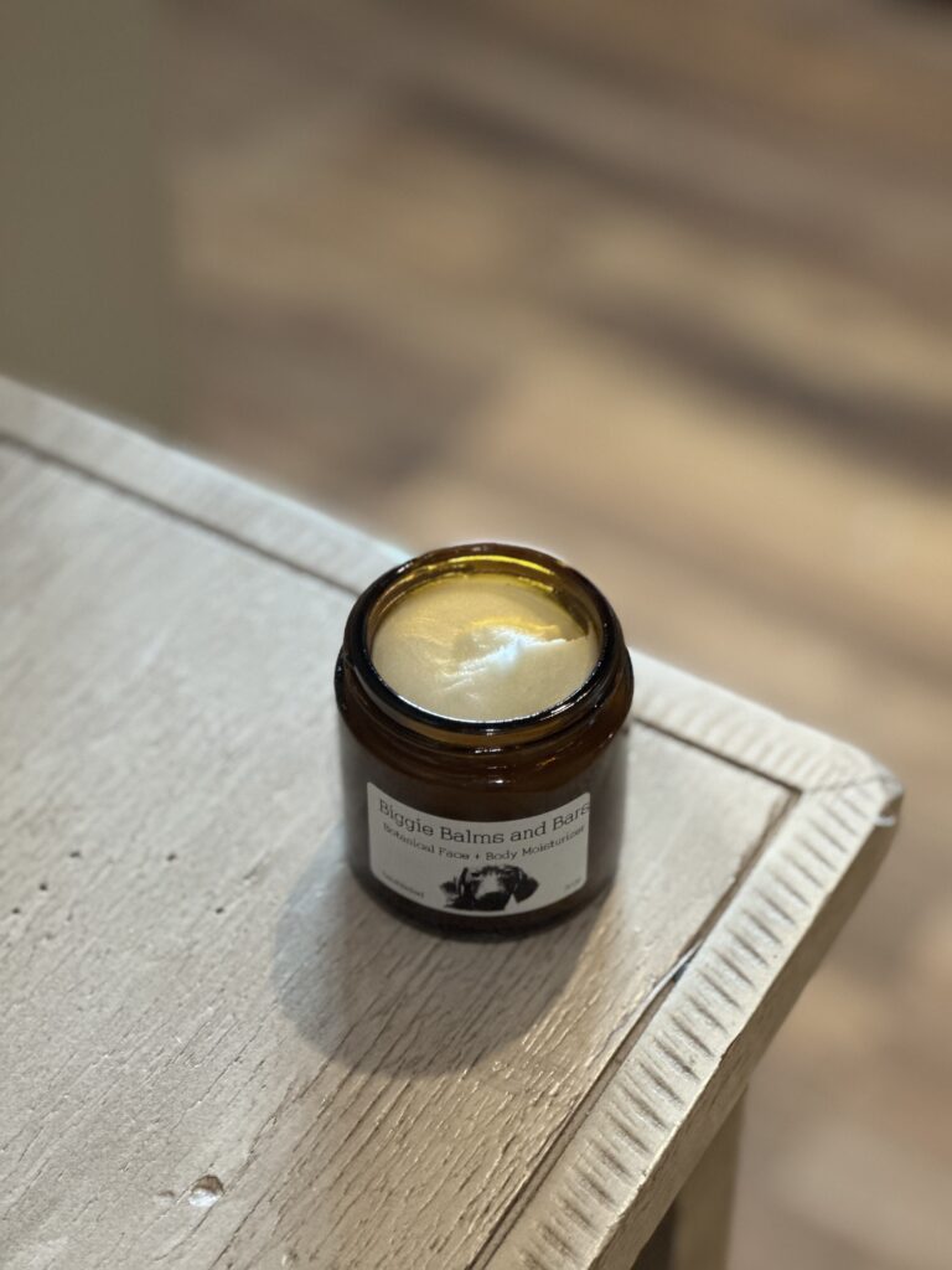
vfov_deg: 25.3
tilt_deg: -45.9
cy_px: 635
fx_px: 2824
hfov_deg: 19.1
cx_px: 476
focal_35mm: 77
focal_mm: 9
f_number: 2.8
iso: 400
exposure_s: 1/40
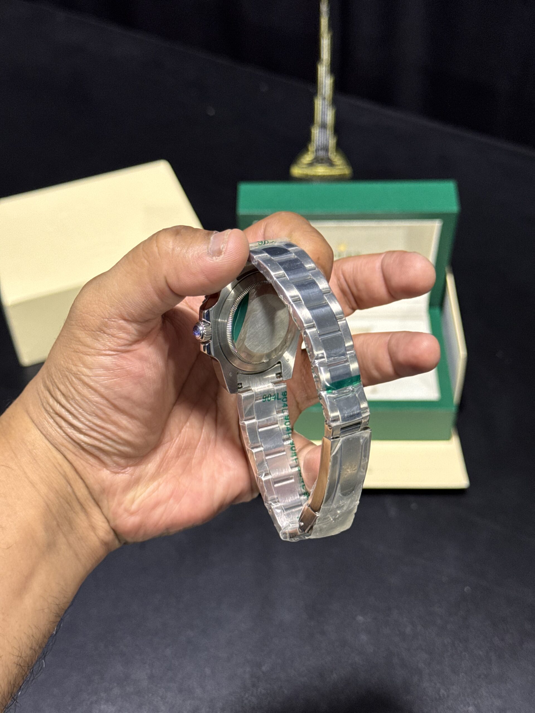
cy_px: 356
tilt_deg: -48.6
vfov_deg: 39.7
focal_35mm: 48
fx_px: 989
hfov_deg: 30.3
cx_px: 268
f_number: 1.78
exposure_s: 1/50
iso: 200
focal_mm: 6.76
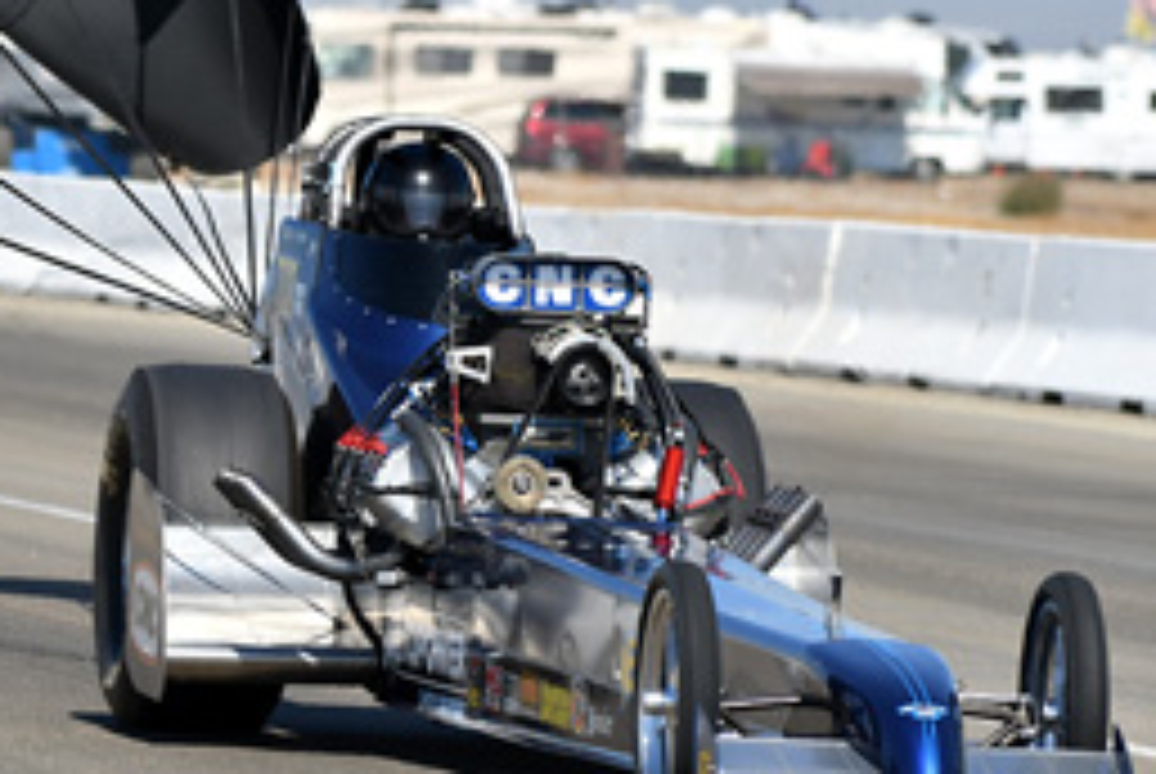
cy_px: 374
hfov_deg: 3.5
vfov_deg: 2.4
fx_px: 18774
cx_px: 409
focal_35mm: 584
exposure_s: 1/1250
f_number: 5.6
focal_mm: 200
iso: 160
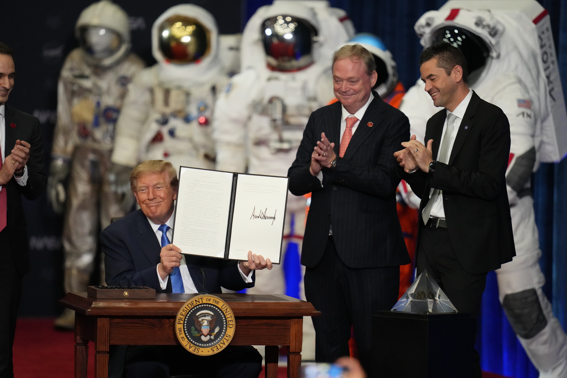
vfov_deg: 3.4
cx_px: 284
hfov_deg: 5.2
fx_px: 6300
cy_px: 189
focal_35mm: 400
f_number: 2.8
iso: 5000
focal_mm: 400
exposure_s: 1/1000
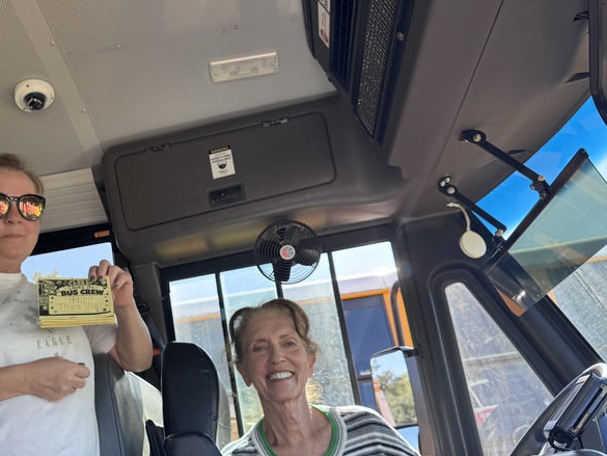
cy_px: 286
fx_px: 737
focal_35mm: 42
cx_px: 121
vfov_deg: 34.2
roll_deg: +5.9
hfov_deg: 42.8
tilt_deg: +15.8
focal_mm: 6.76
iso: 80
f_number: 1.78
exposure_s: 1/294
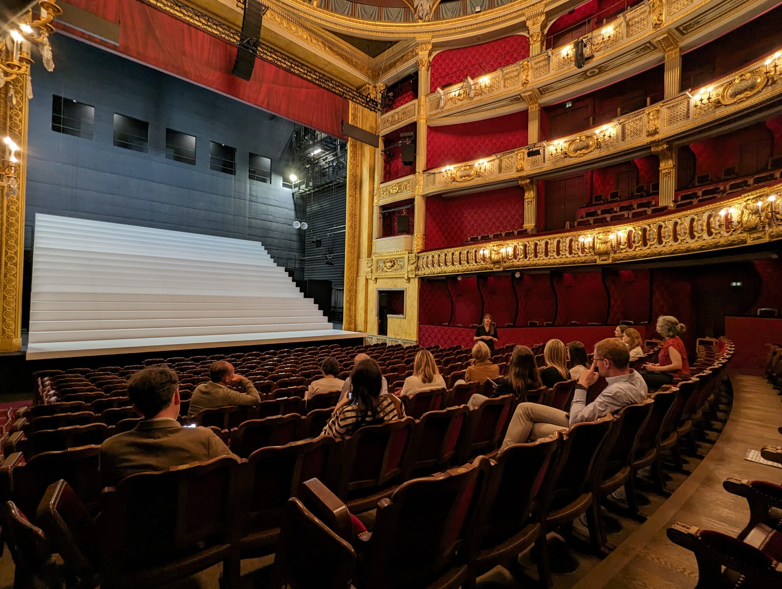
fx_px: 362
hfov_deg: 94.4
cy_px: 294
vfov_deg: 78.3
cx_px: 391
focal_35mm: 16
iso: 144
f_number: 2.2
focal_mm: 2.35
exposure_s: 1/25
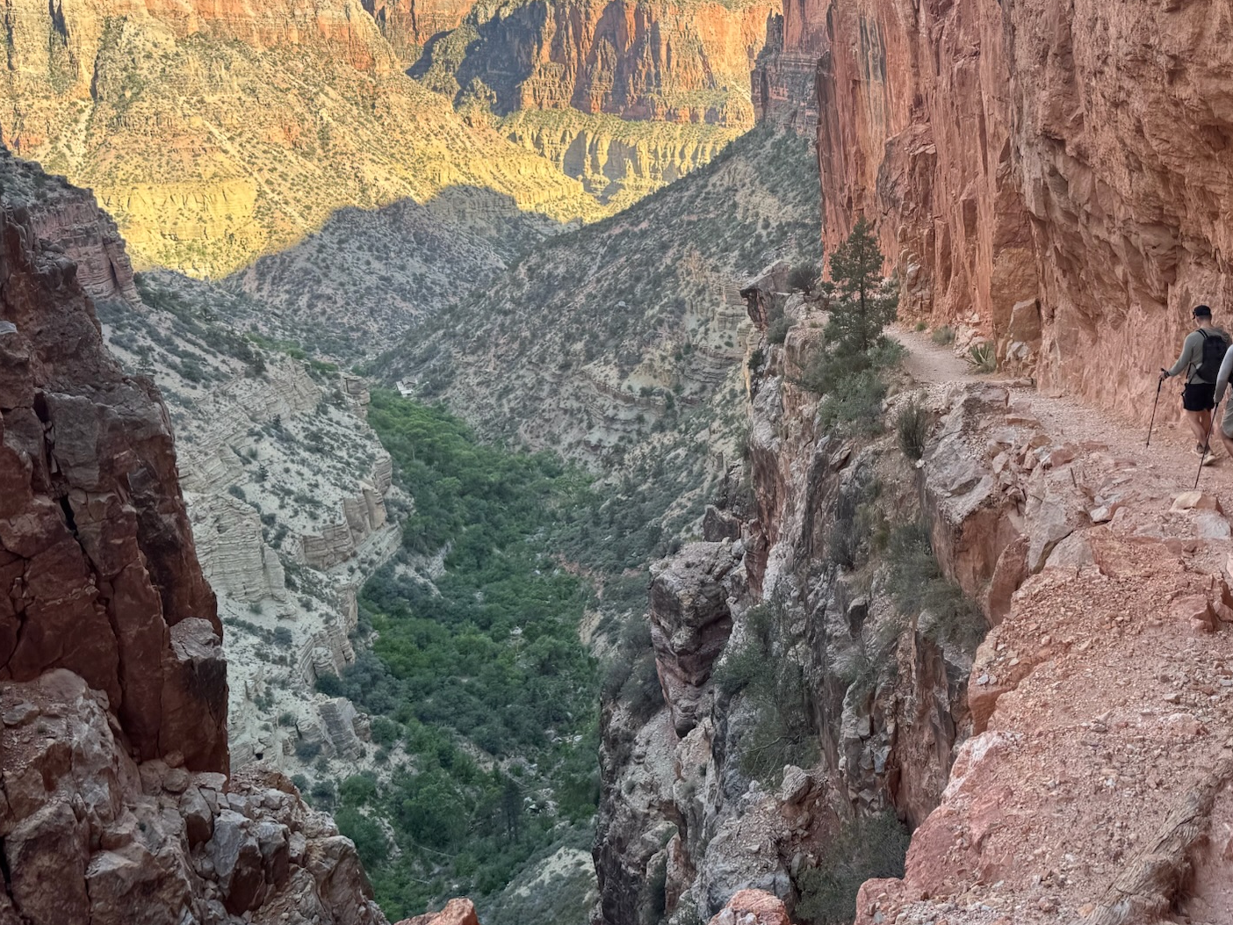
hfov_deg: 51.3
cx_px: 853
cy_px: 333
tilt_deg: -14.7
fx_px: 1247
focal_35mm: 35
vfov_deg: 40.3
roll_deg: +1.5
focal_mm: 6.76
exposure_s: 1/593
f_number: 1.78
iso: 80
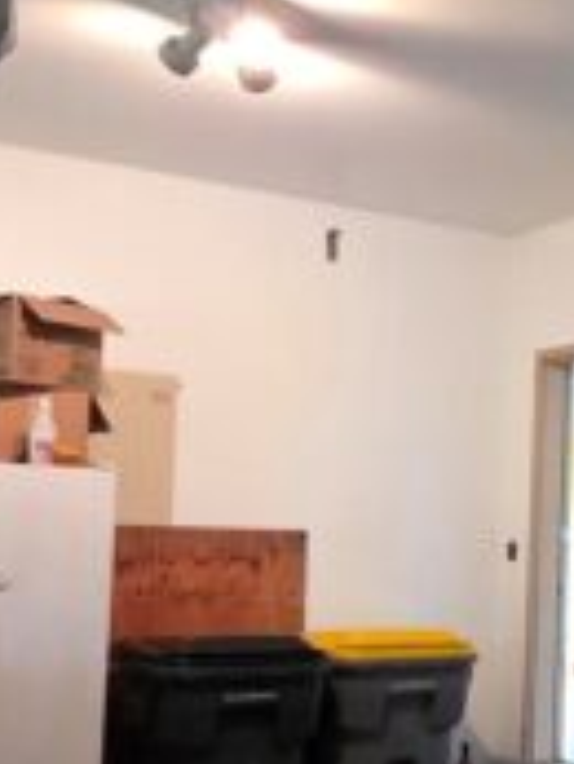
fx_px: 1325
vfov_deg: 31.8
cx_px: 812
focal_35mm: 60
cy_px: 526
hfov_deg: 21.3
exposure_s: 1/60
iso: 500
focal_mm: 2.2
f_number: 1.9
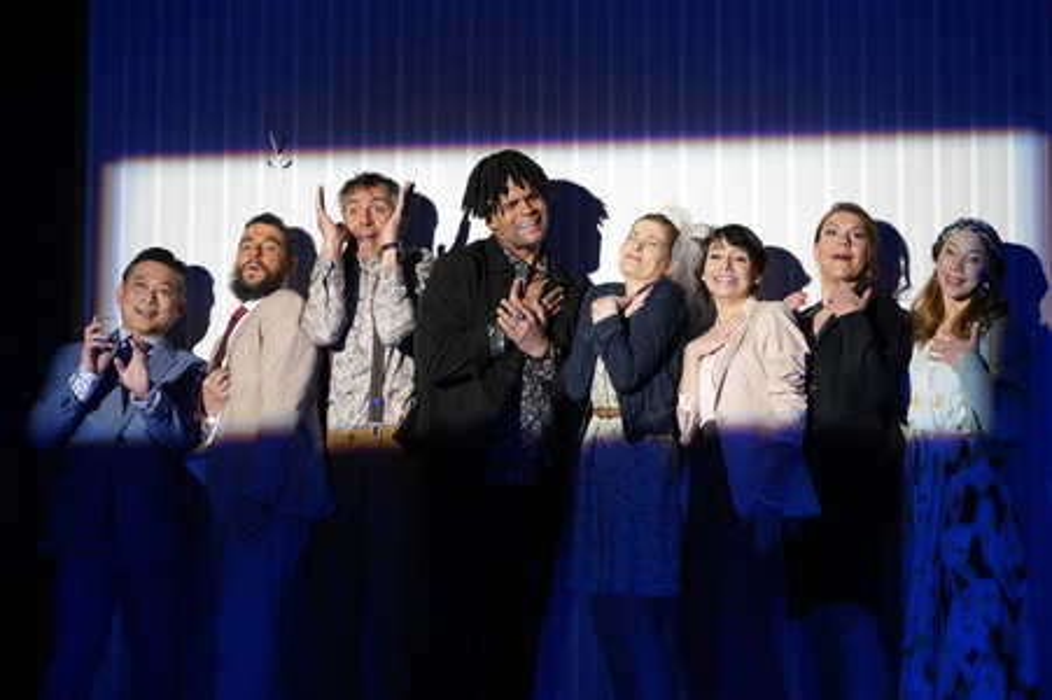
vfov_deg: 14.4
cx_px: 526
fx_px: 2774
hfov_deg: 21.5
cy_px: 350
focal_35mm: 95
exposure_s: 1/60
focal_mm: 95
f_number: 5.6
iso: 2000
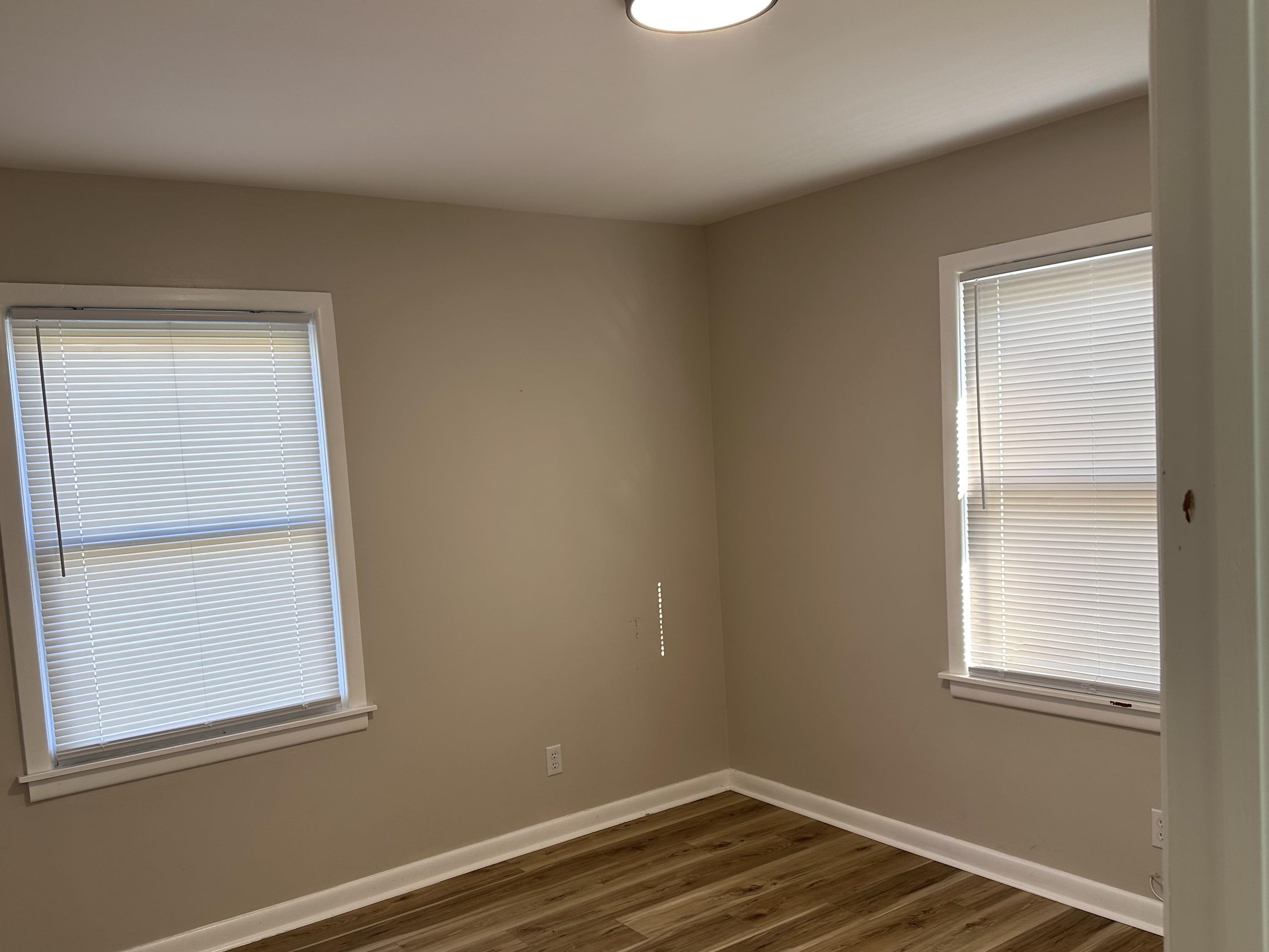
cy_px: 549
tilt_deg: -4.4
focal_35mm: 29
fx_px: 1063
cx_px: 561
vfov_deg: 48.1
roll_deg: +3.7
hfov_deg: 61.5
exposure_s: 1/120
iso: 80
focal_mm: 6.86
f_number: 1.78
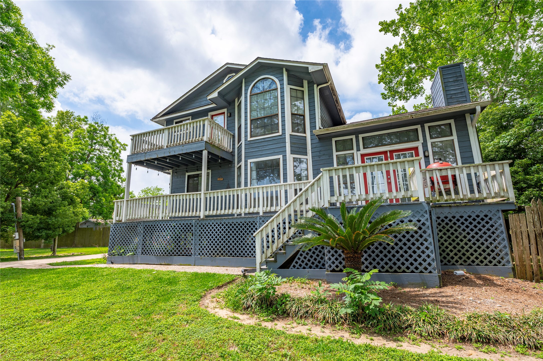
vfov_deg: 70.4
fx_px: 256
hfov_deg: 93.3
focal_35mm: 17
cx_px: 272
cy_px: 180
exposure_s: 1/125
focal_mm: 17
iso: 100
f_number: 11
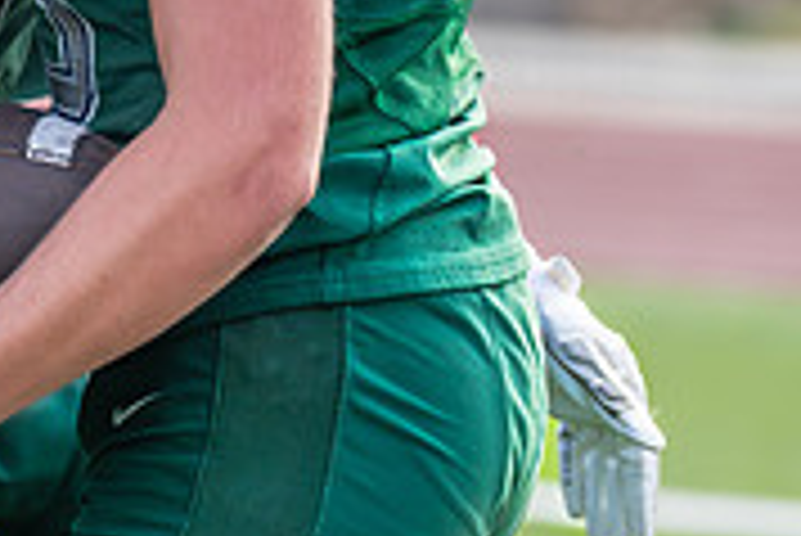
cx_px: -149
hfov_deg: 3.3
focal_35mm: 623
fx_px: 13873
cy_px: -411
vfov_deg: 2.2
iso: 500
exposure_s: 1/1600
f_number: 2.8
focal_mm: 116
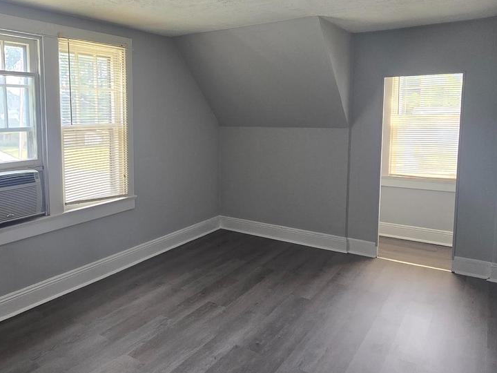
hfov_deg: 64.8
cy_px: 160
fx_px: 373
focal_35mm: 26
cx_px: 150
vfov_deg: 52.9
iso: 64
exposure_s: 1/60
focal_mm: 2.2
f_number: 2.2
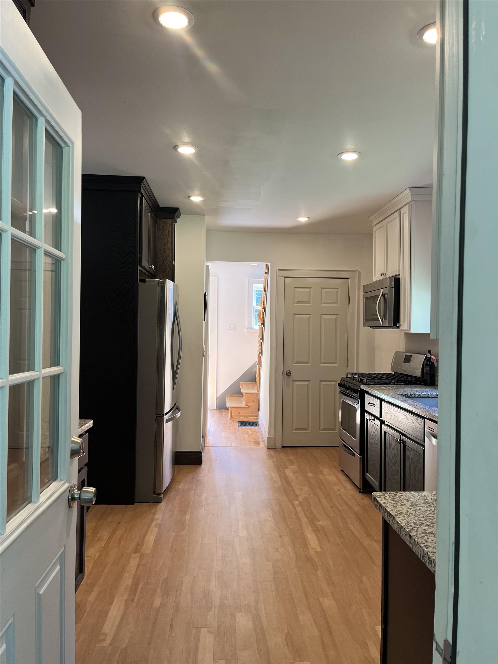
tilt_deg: -0.4
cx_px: 249
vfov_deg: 67.3
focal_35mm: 26
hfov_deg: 53.1
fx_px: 499
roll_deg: -0.5
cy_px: 332
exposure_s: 1/120
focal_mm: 5.1
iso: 100
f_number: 1.6
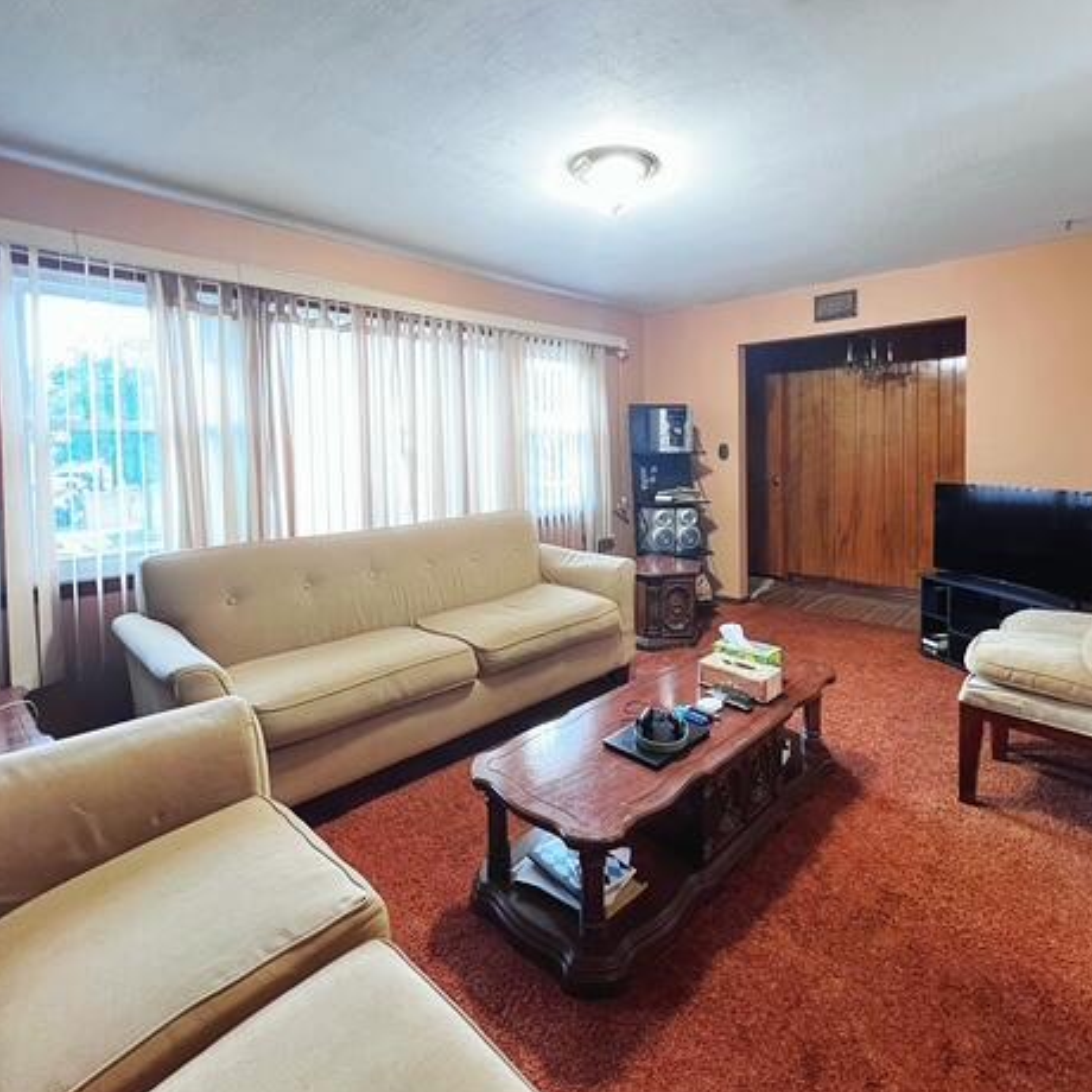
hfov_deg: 87.4
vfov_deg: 86.9
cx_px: 560
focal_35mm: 16
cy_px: 472
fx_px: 571
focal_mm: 1.57
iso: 1000
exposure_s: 1/40
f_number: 1.8
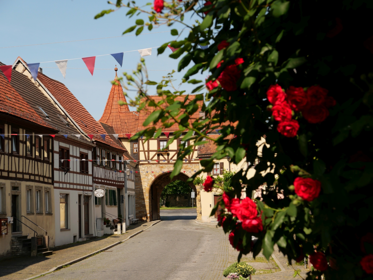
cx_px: 186
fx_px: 808
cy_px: 140
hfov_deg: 26.0
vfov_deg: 19.6
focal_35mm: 75
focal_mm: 34
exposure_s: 1/640
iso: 200
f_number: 5.6
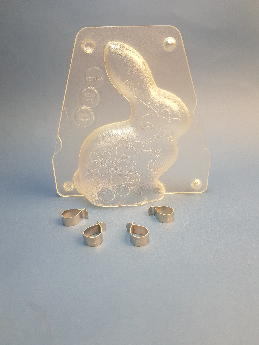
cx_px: 130
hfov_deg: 53.1
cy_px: 172
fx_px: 259
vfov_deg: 67.3
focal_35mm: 26
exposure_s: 1/100
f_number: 1.7
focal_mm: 4.2
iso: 50
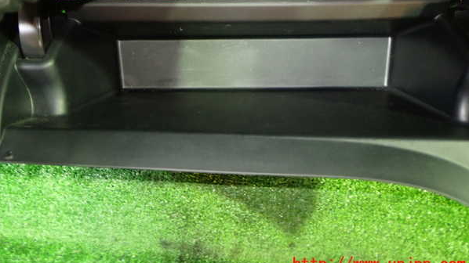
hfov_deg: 56.6
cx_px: 234
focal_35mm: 35
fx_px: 435
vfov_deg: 33.5
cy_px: 99
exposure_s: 1/20
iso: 800
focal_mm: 5.79
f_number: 2.4
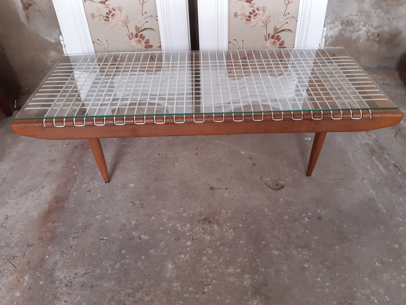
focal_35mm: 26
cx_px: 203
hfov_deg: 67.3
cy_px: 152
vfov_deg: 53.1
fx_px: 305
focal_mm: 3.92
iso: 250
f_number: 1.7
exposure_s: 1/25
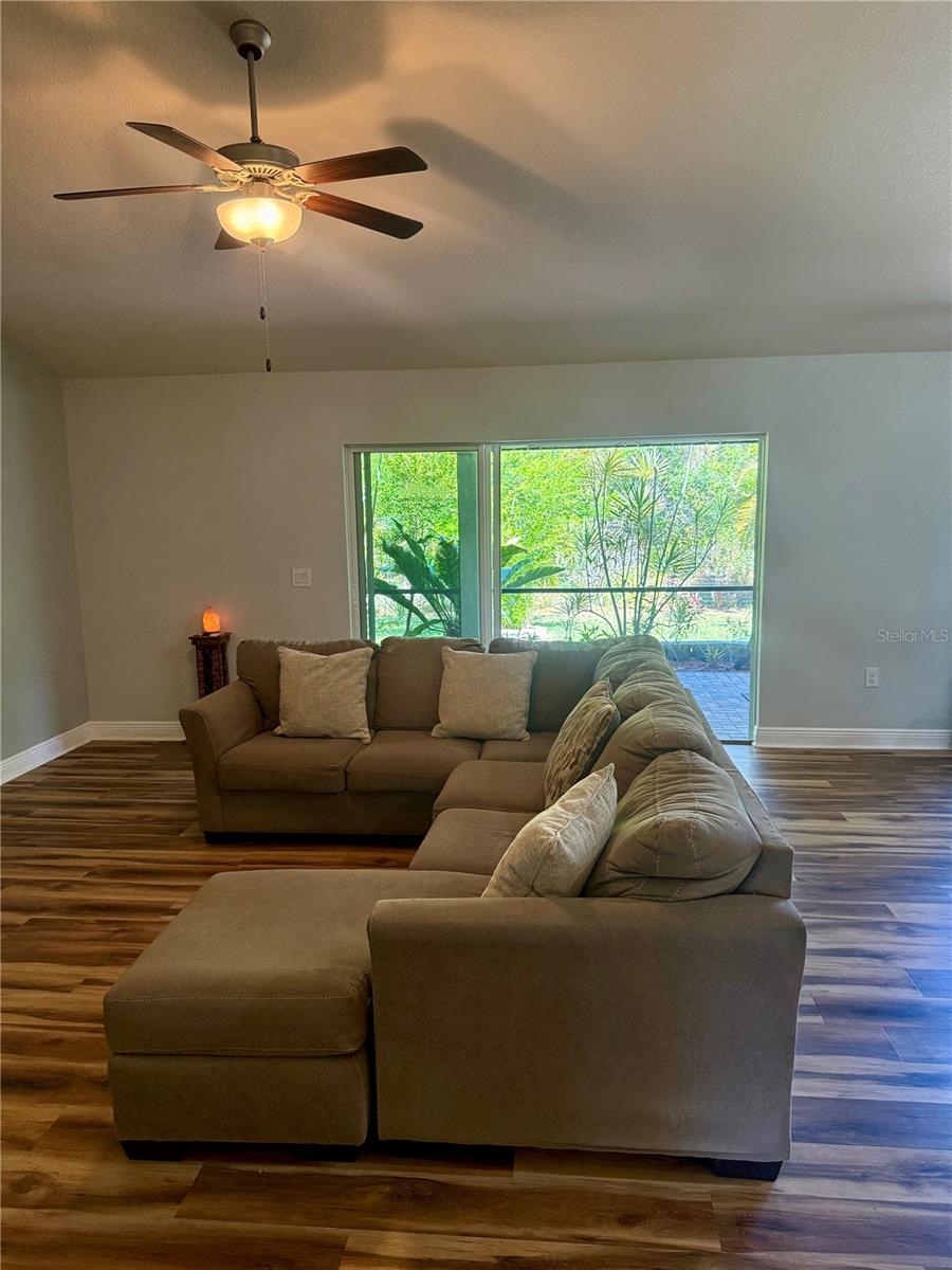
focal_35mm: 24
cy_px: 635
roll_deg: -0.1
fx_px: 880
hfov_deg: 56.8
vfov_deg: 71.6
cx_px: 476
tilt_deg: -9.0
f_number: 1.78
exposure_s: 1/120
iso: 320
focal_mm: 6.76
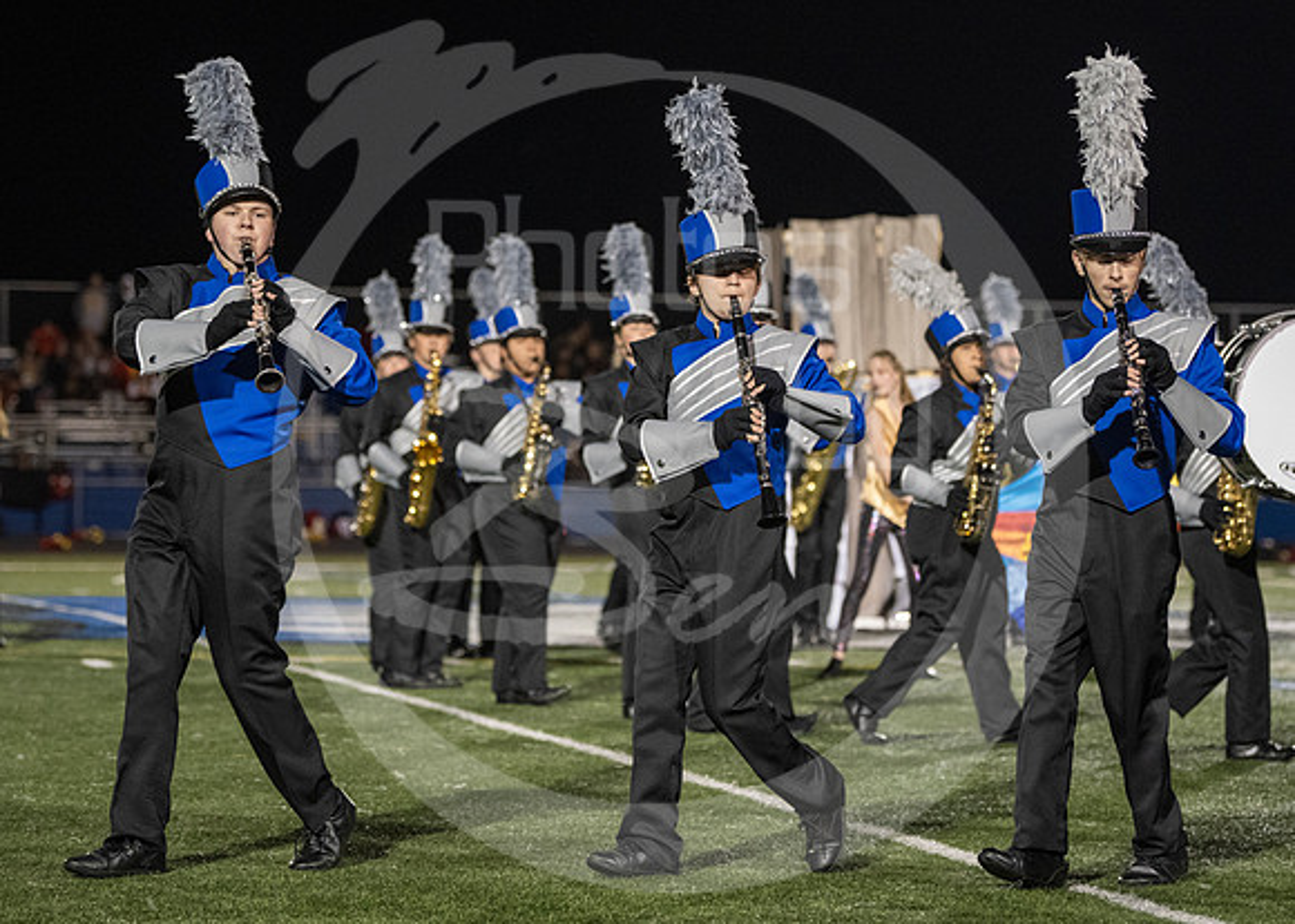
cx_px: 741
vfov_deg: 10.4
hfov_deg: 14.5
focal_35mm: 138
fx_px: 5084
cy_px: 365
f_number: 2.8
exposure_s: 1/500
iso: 4000
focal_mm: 105
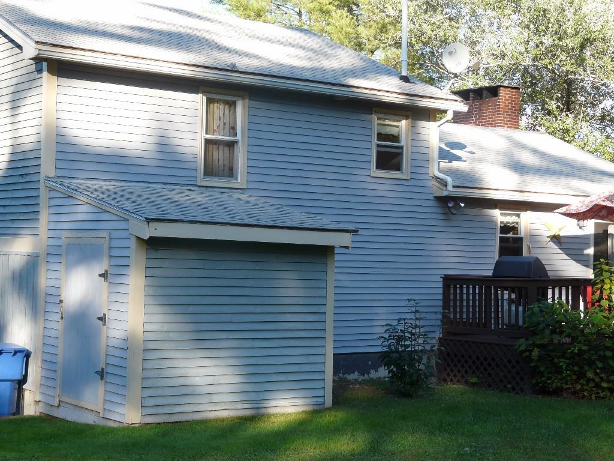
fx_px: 1082
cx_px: 307
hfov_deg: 31.7
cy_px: 230
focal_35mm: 61
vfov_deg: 24.0
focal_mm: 10
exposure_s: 1/125
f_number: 4
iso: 100
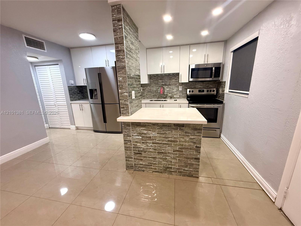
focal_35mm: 14
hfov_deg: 102.1
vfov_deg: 85.7
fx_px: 122
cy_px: 113
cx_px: 150
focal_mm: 2.22
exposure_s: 1/120
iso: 320
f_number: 2.2
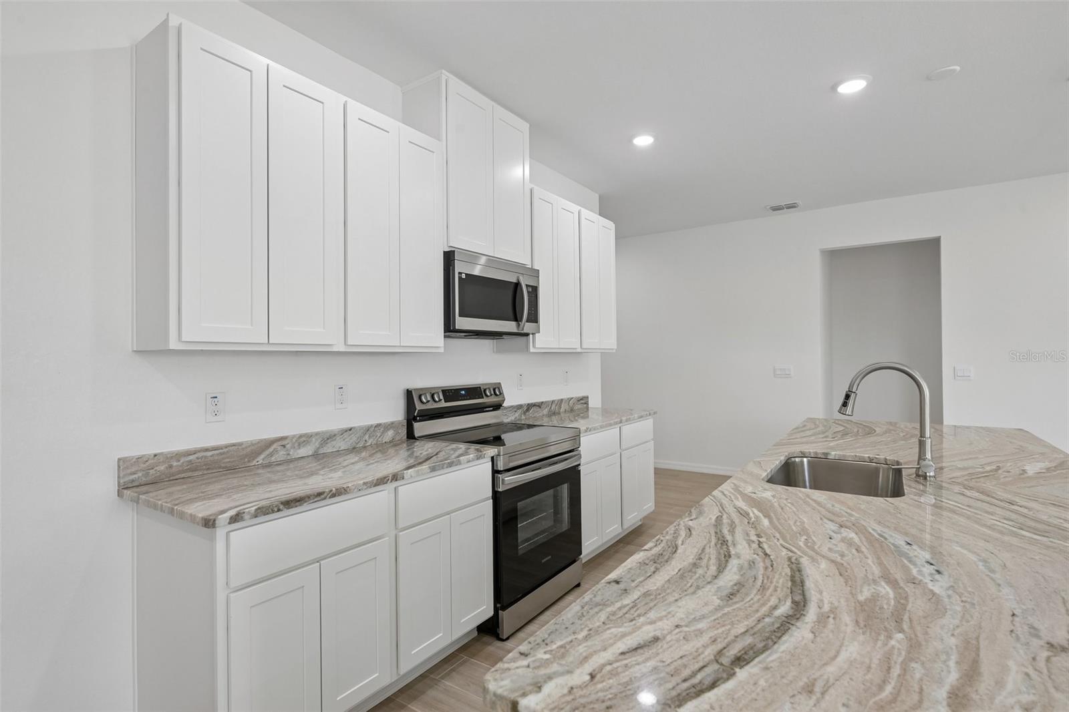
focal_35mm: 18
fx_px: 520
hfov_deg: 91.6
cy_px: 356
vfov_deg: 68.9
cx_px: 534
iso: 400
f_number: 8
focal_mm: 17.5
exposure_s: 1/60
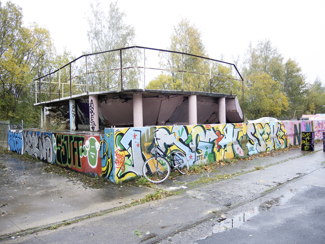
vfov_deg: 49.7
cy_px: 122
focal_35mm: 28
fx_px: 263
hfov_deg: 63.4
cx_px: 162
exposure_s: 1/160
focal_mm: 6
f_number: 2
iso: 80
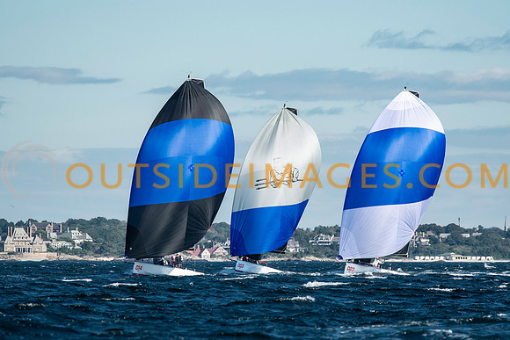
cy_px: 166
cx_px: 261
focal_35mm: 469
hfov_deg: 4.4
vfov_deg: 2.9
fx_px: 6646
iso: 320
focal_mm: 300
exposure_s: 1/2500
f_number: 5
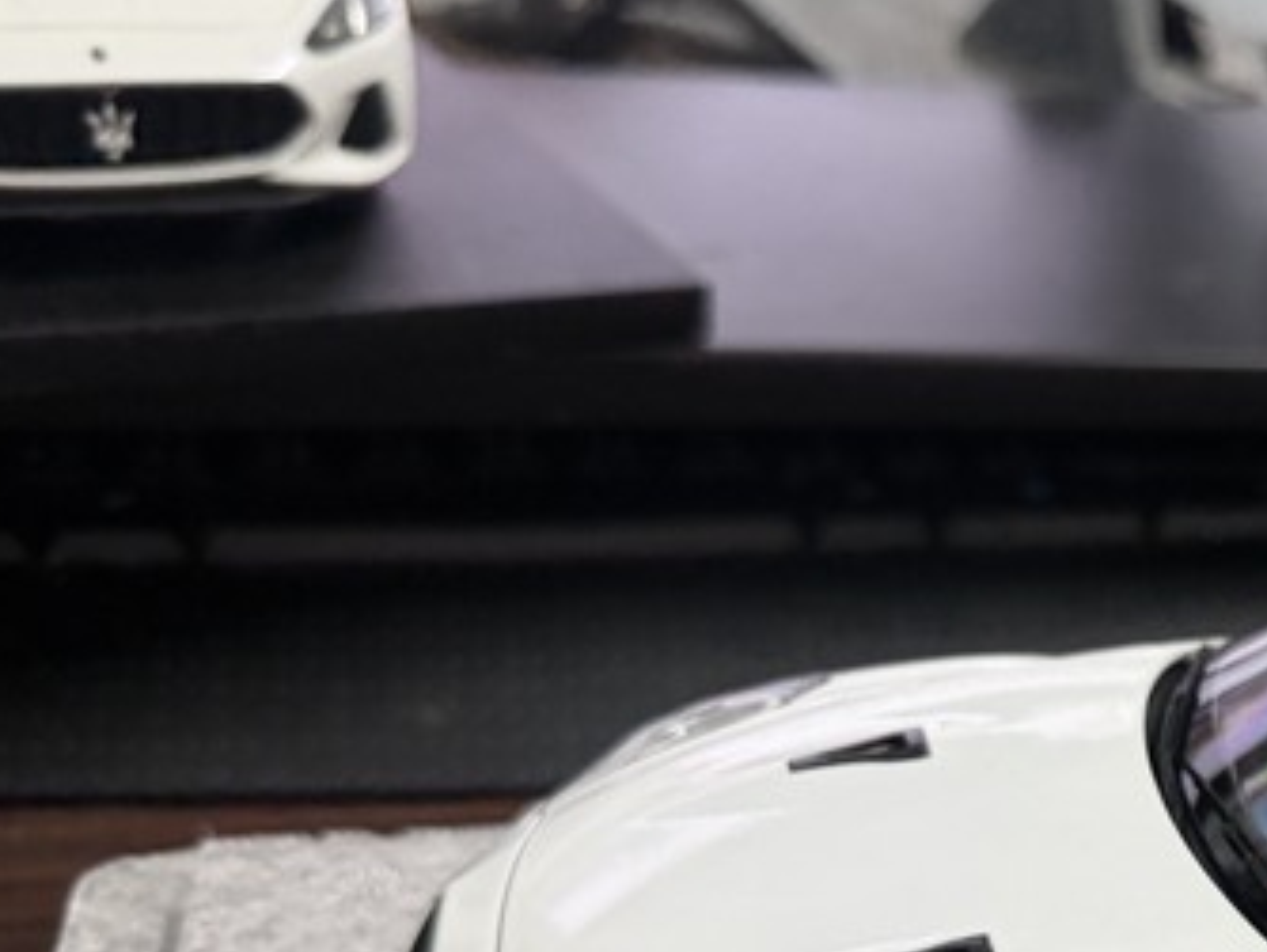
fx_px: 2051
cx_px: 1396
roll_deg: -9.2
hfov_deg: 30.6
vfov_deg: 25.4
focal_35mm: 56
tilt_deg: -31.4
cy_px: 848
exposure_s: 1/60
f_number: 1.78
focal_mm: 6.76
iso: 160
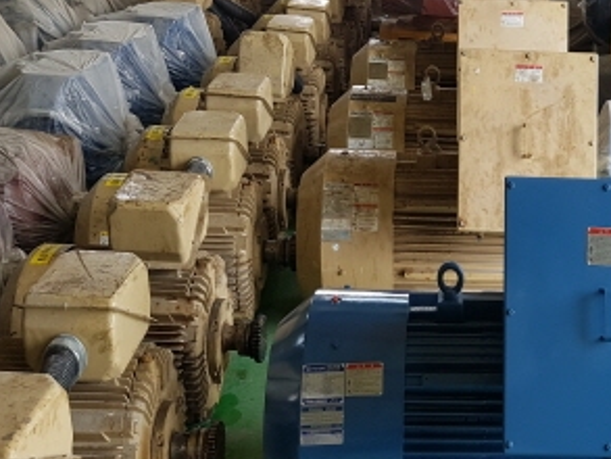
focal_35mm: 45
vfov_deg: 32.2
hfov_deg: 40.1
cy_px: 219
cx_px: 499
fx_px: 795
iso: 50
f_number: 1.7
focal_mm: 4.2
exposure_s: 1/122
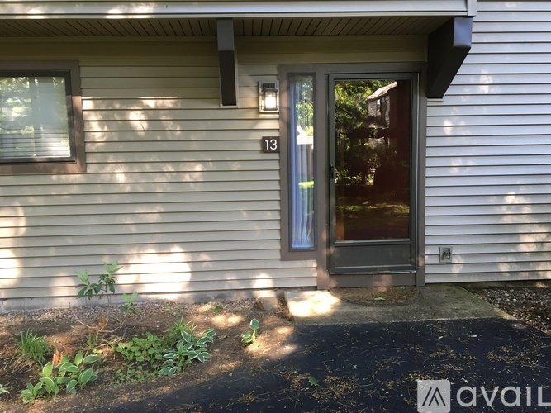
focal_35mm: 29
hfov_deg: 61.7
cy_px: 206
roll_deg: +1.2
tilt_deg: -5.2
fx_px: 462
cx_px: 276
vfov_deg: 48.2
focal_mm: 4.15
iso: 32
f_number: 2.2
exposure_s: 1/30
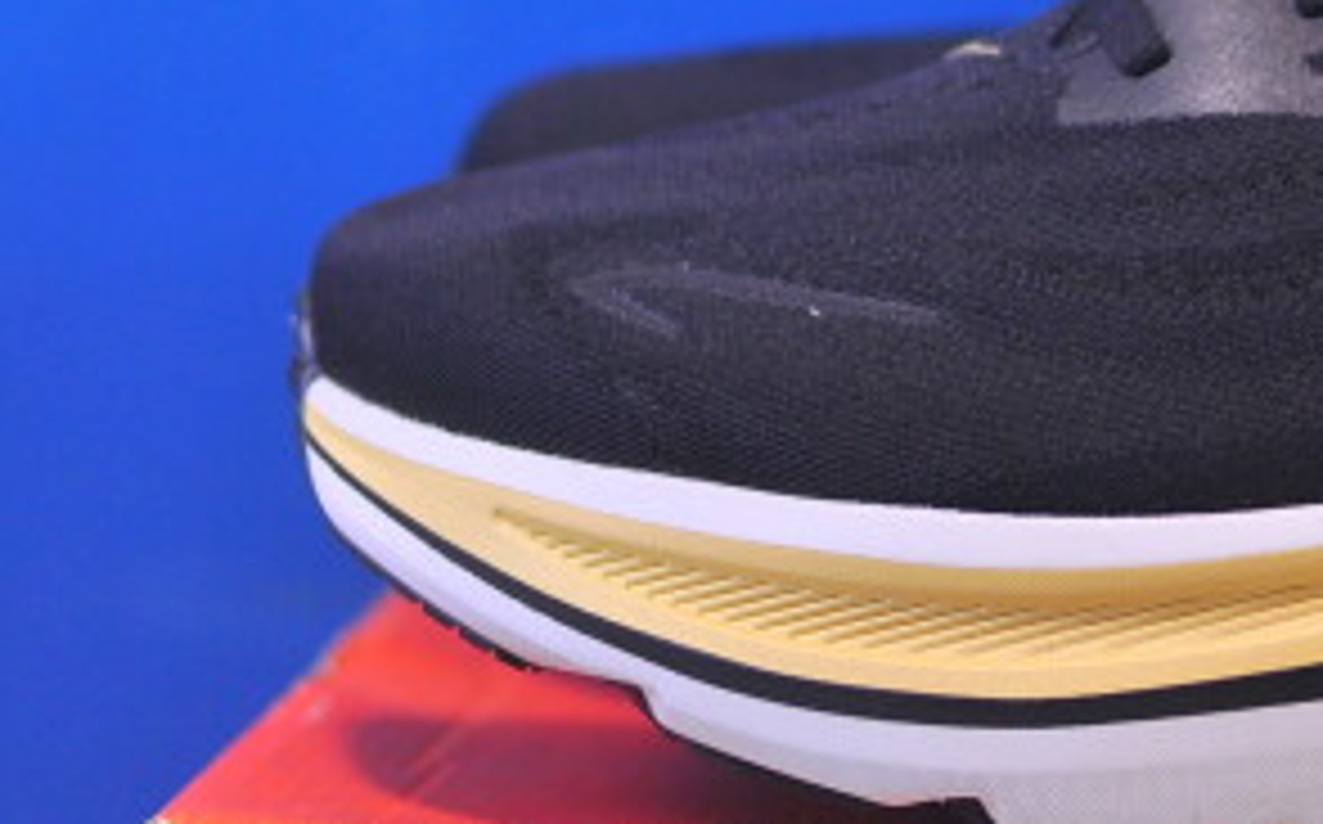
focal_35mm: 208
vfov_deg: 6.3
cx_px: 1647
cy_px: -110
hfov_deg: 9.9
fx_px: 7491
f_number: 2.5
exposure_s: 1/320
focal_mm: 50
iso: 250
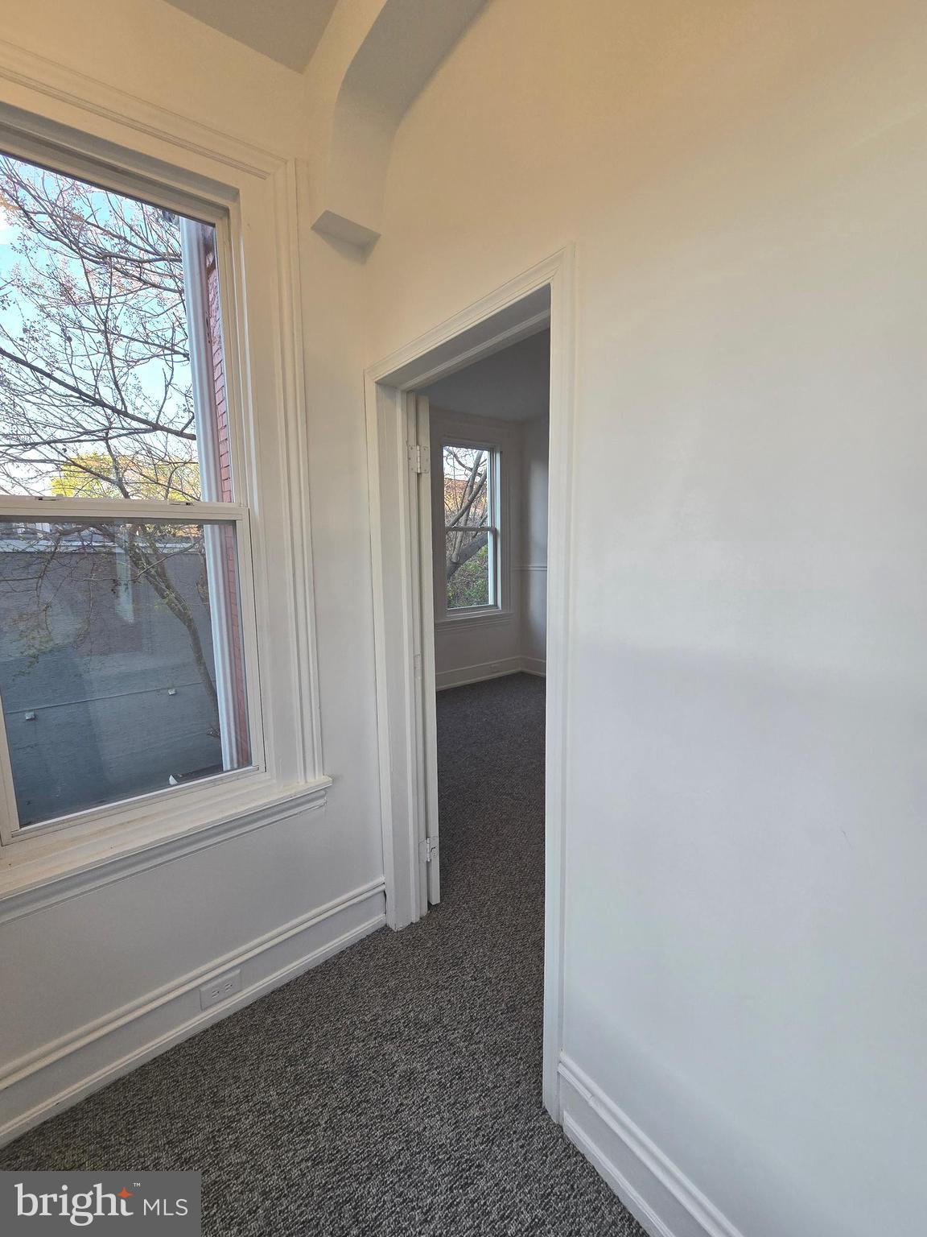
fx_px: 464
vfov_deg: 106.2
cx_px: 464
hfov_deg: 89.9
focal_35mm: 13
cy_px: 618
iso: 50
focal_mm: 2.2
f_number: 2.2
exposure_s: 1/184
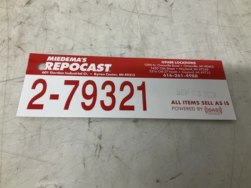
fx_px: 210
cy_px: 94
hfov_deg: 61.7
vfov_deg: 48.2
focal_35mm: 29
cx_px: 126
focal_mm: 3
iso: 32
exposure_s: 1/120
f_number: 1.8
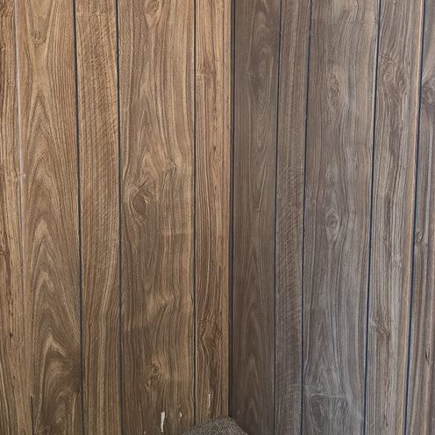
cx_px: 263
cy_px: 43
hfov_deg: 27.2
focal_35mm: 63
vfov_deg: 26.4
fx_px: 896
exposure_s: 1/60
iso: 800
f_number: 1.7
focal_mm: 6.3
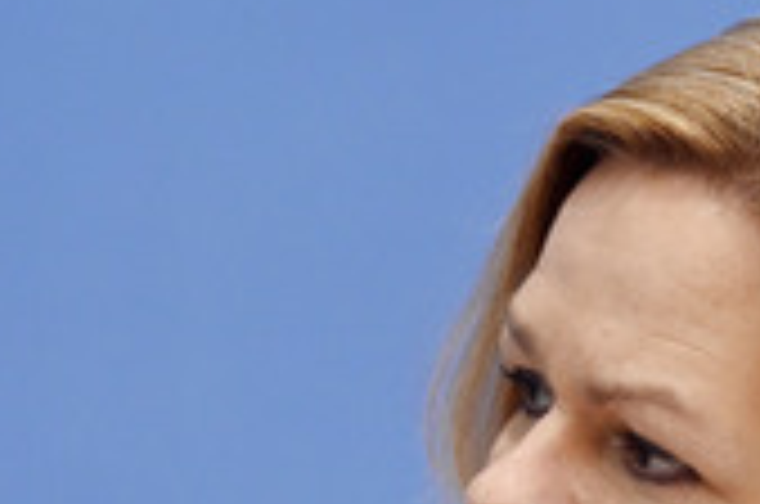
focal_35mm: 534
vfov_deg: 2.6
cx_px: 717
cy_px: 639
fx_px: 11252
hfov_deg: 3.9
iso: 3200
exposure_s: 1/800
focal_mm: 200
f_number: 5.6
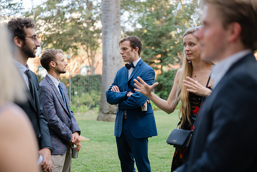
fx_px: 357
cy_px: 86
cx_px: 128
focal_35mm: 50
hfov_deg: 39.6
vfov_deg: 27.0
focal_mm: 50
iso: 64
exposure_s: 1/200
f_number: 1.8
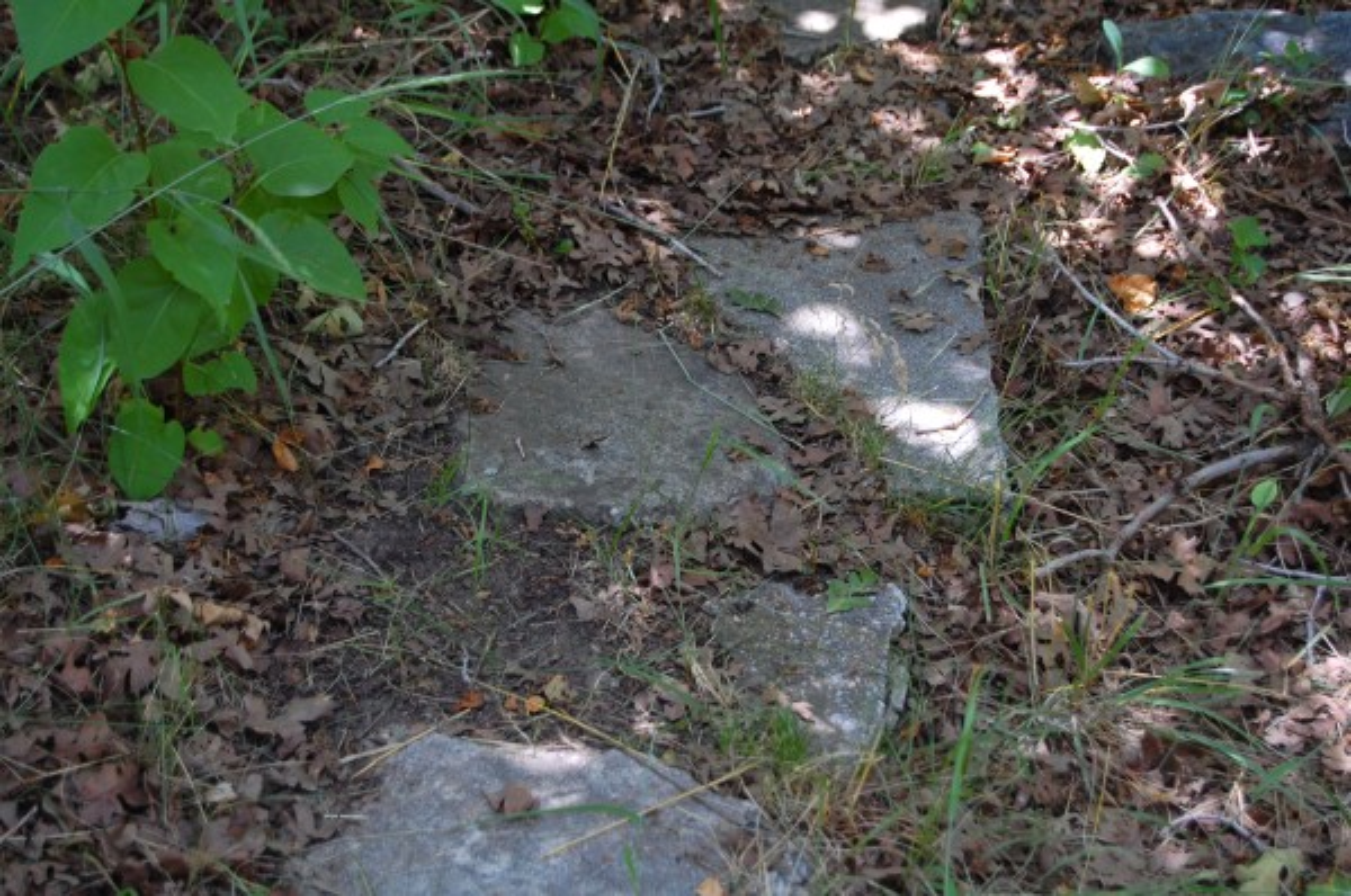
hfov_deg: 27.0
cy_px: 448
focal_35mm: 75
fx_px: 2810
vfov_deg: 18.1
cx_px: 676
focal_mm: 50
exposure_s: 1/30
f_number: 5.6
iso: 200
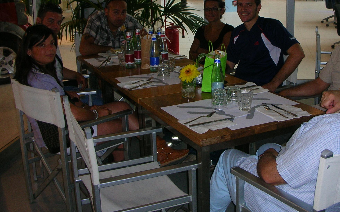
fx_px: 454
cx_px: 197
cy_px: 62
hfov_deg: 40.9
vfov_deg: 26.1
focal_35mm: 49
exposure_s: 1/60.1
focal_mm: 5.8
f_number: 3
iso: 66
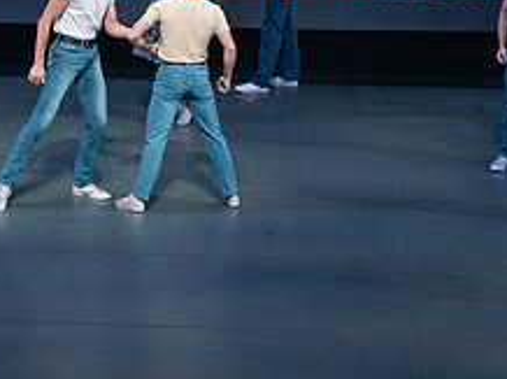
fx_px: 2209
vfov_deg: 9.7
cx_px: 153
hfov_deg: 13.1
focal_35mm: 151
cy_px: -59
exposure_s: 1/400
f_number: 13
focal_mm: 59
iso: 20000
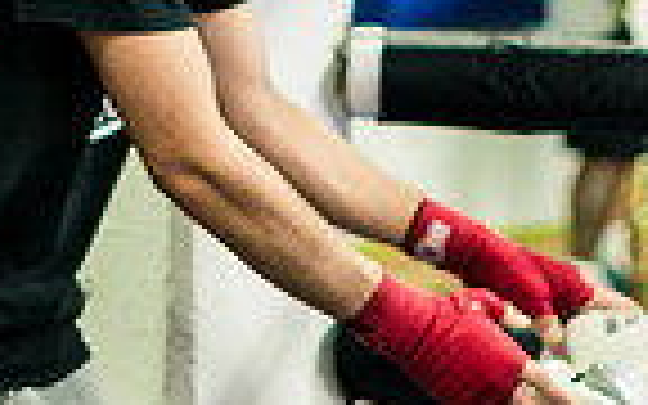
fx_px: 3885
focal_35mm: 220
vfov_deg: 5.9
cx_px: 128
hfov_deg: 9.5
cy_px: -166
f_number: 1.8
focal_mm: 50
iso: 2000
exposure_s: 1/500
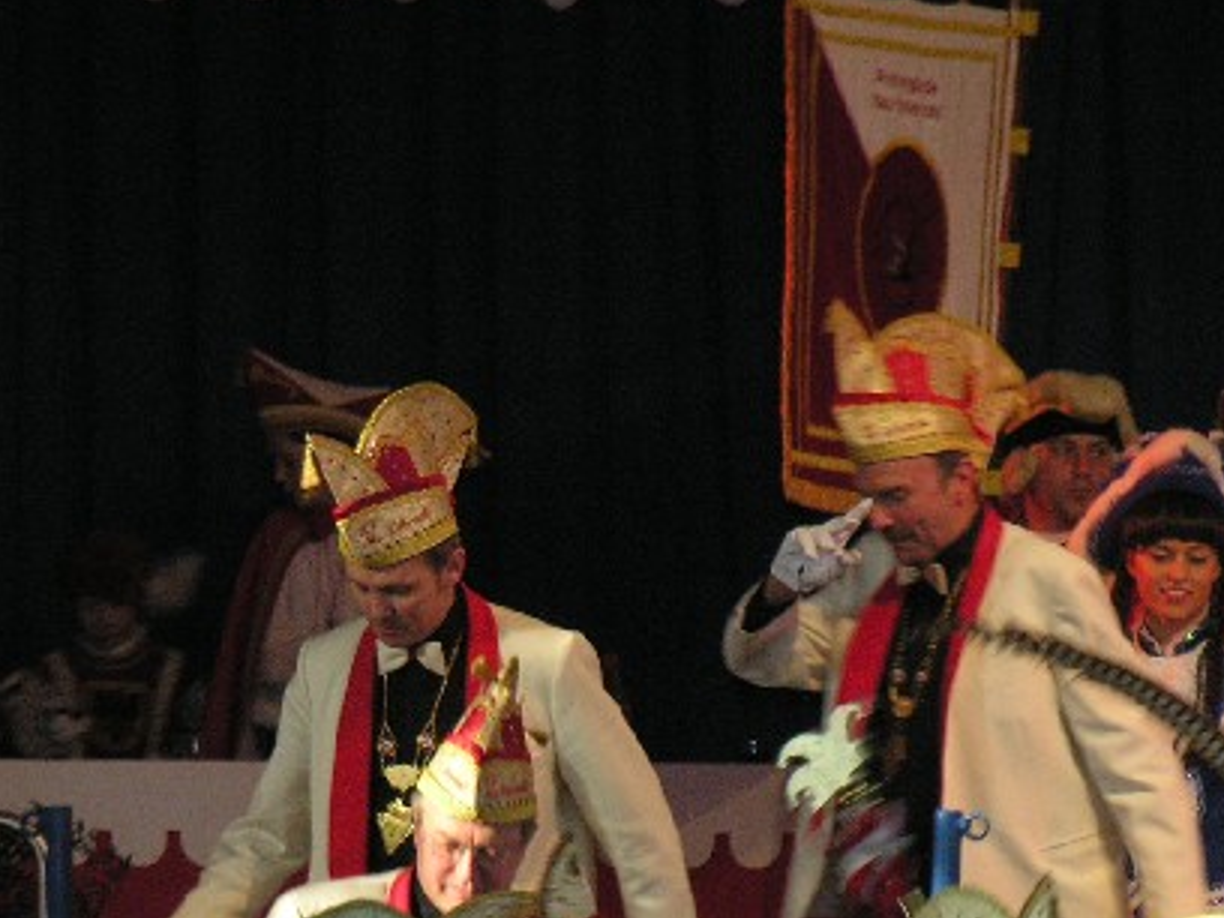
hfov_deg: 4.2
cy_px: 882
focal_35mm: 471
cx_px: 696
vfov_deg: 3.2
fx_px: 16654
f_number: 4.4
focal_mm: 61
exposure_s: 1/42.2
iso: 200
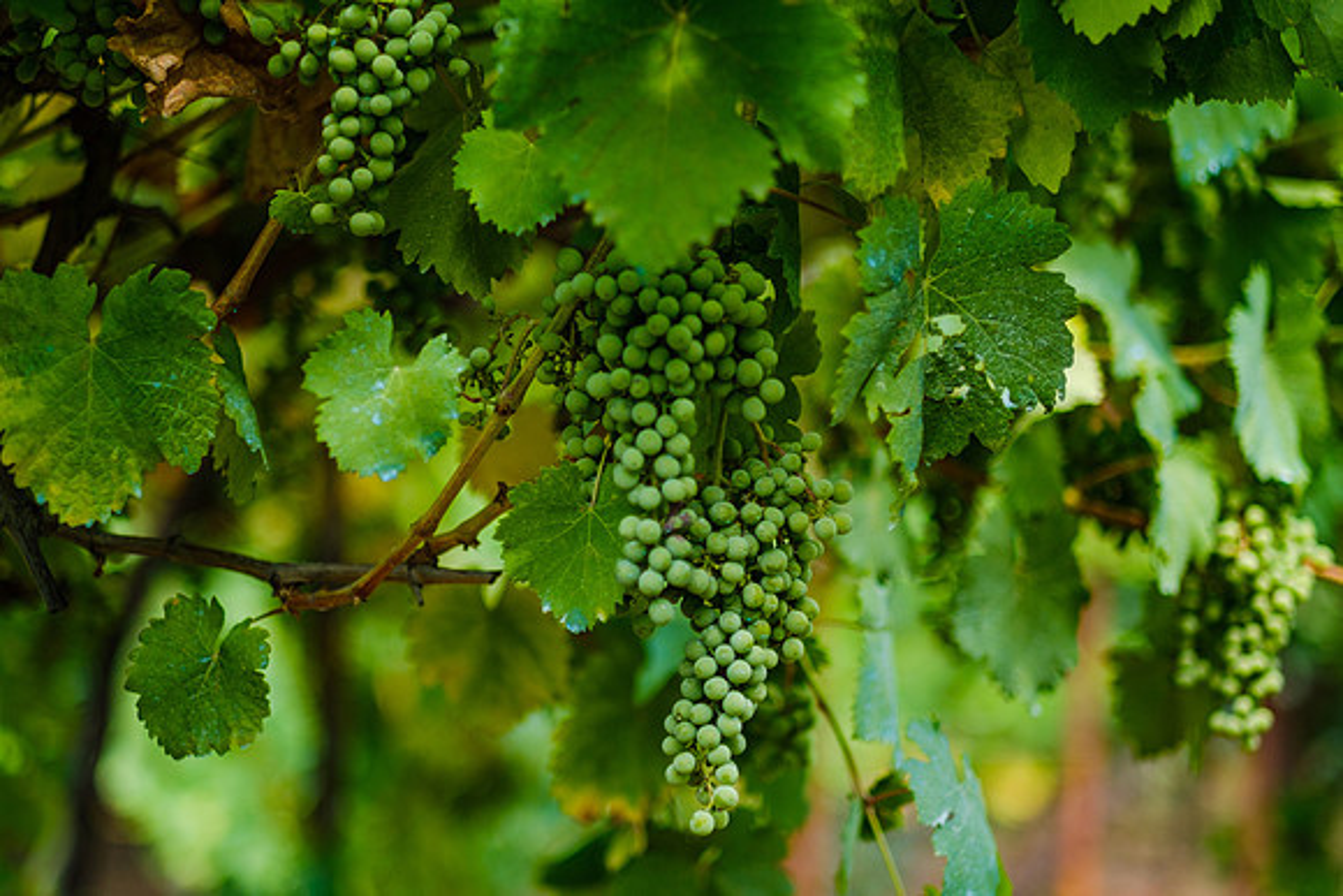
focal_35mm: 90
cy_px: 460
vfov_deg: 15.3
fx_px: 3342
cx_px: 631
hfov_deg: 22.7
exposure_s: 1/2400
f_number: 1.2
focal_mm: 56
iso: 160
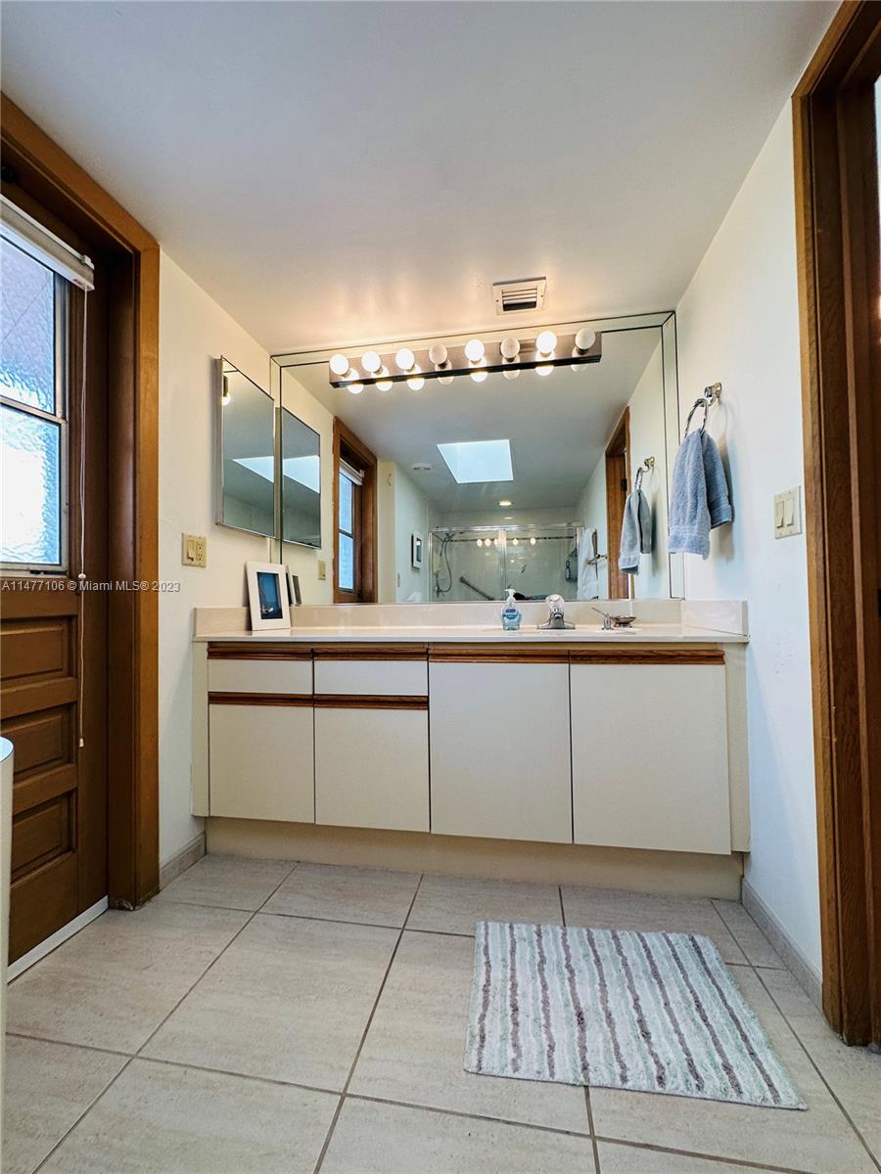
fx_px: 475
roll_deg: -0.7
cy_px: 587
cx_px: 440
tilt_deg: -0.6
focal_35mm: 14
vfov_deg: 102.1
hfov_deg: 85.7
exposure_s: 1/120
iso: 100
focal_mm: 2.22
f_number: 2.2
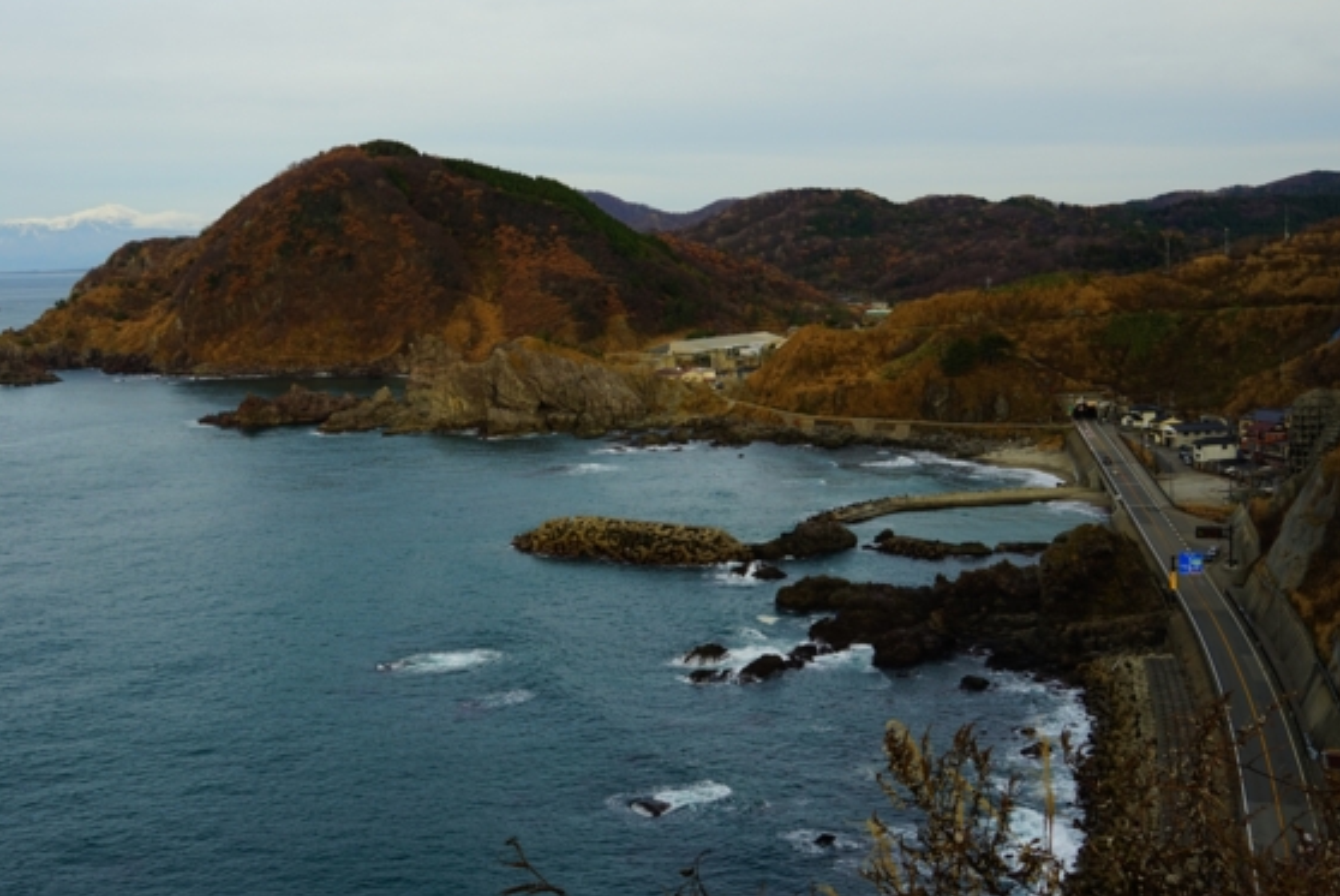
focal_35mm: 43
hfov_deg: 45.1
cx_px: 516
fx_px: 1602
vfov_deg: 31.1
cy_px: 336
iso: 100
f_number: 8
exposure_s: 1/100
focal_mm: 30
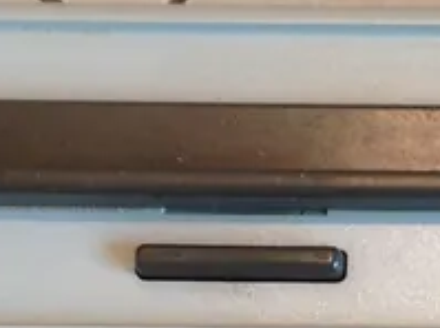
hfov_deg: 11.1
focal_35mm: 176
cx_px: 460
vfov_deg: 8.4
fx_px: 2230
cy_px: 277
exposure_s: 1/15
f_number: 2.4
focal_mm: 4.28
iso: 100
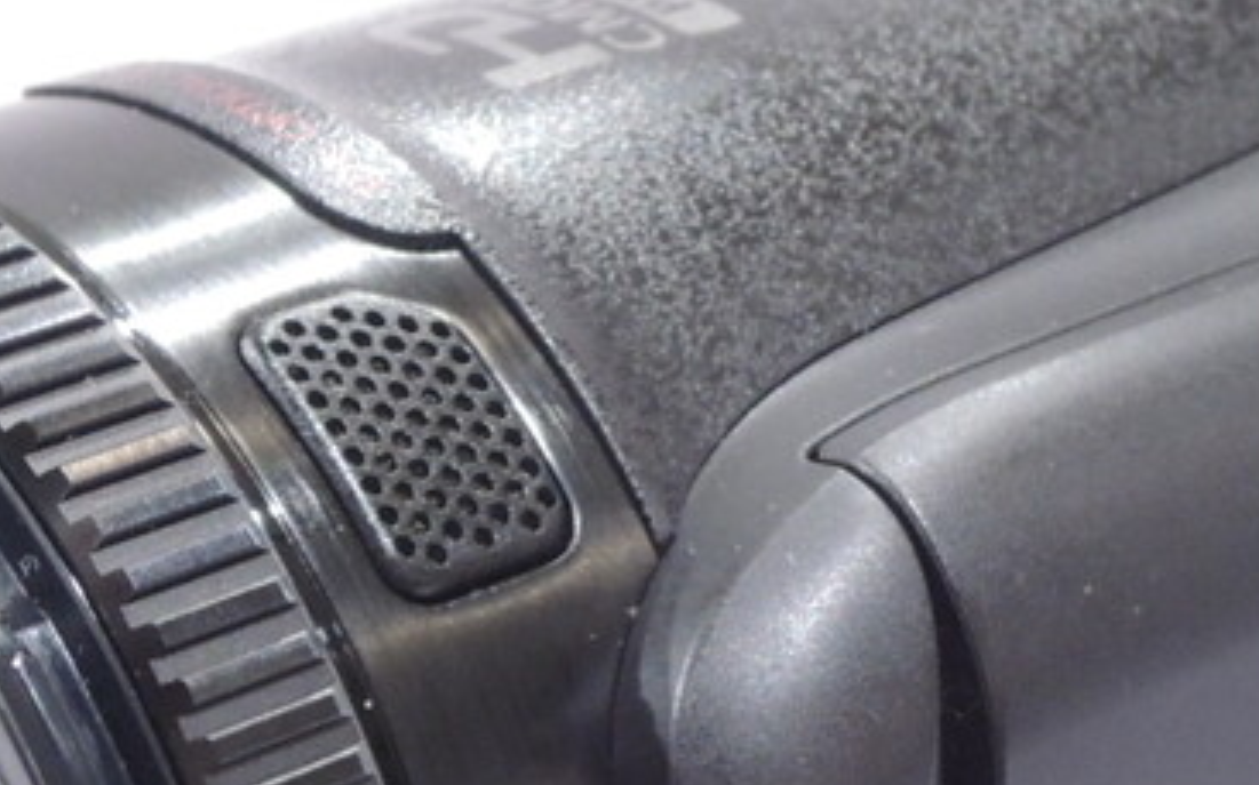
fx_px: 5350
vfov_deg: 8.4
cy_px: 579
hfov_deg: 13.4
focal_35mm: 156
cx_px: 892
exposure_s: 1/25
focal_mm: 8.1
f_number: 4.5
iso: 400
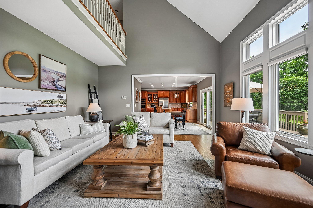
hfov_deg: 104.3
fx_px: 122
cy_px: 104
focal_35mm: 14
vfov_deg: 81.2
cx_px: 156
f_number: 4
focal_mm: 14
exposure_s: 1/60
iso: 400
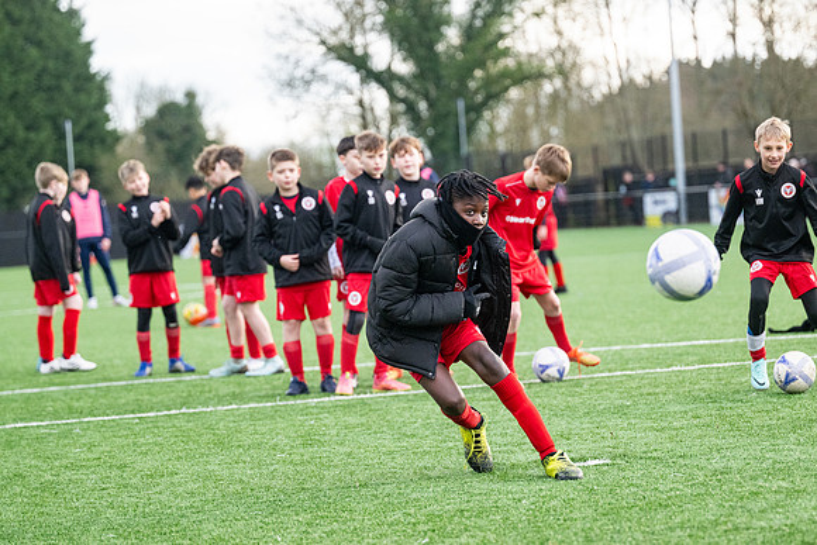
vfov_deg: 9.8
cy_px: 272
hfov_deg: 14.7
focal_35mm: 140
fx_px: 3178
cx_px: 408
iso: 2000
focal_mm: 140
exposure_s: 1/1600
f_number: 4
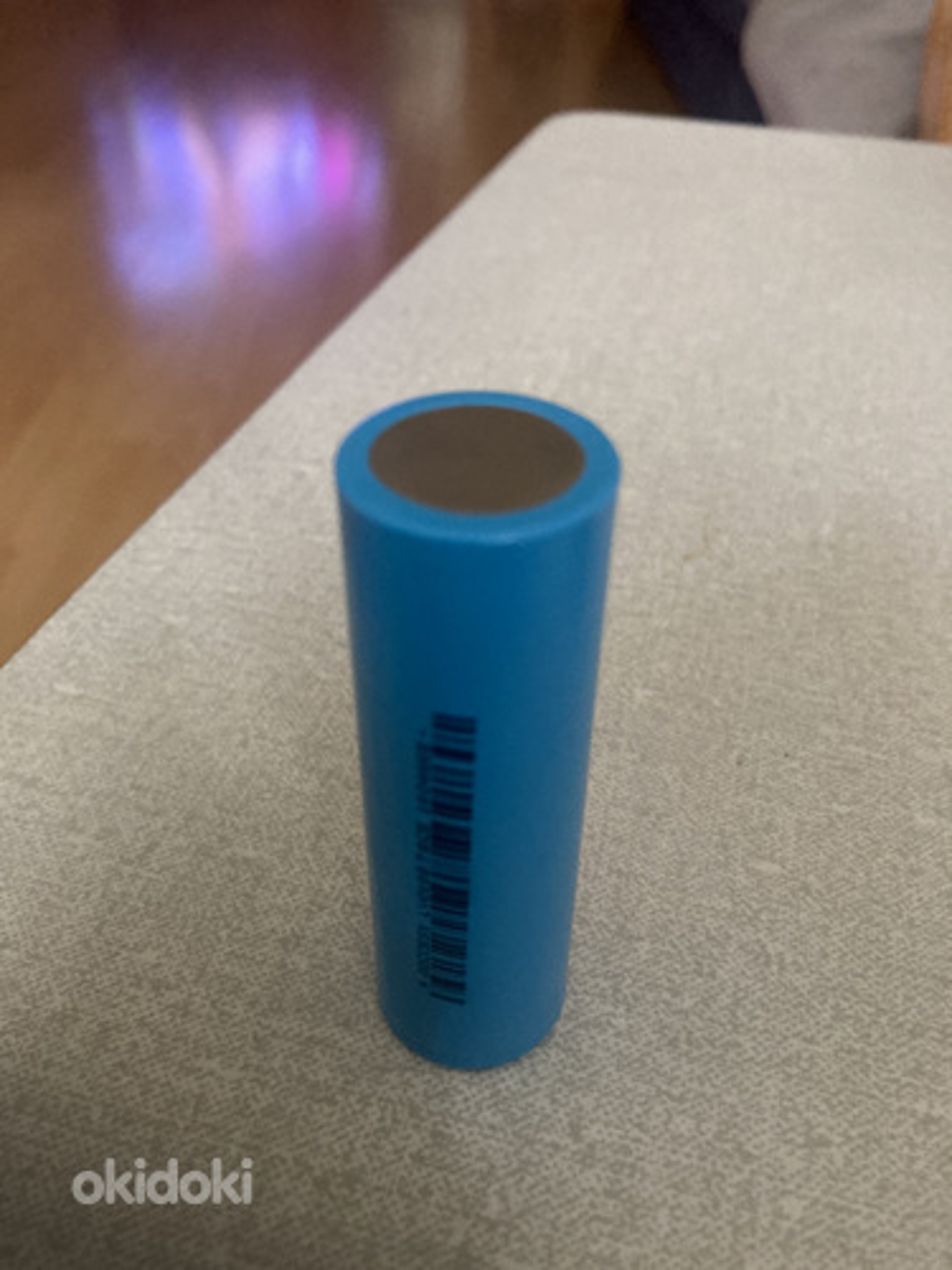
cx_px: 476
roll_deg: -1.0
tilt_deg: -39.4
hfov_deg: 49.7
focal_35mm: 28
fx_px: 1027
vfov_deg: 63.4
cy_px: 635
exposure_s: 1/30
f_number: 1.8
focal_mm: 3.99
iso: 400
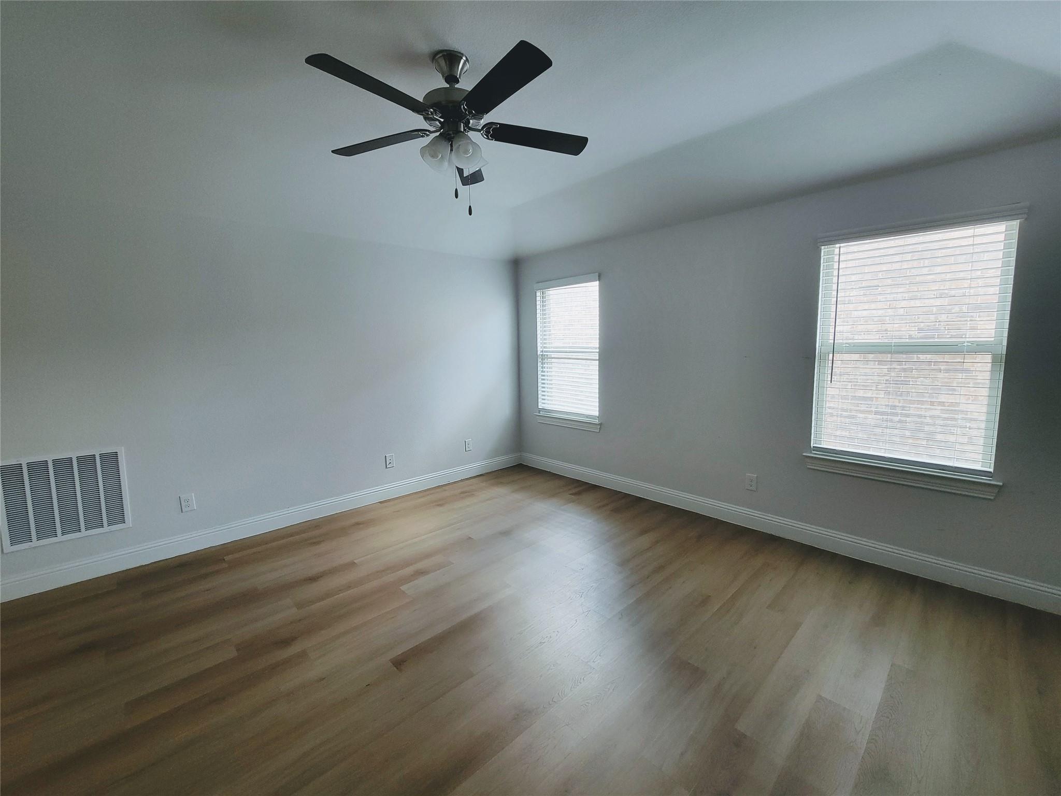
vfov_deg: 89.9
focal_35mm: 13
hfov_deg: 106.2
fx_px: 398
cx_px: 530
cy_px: 398
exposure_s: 1/60
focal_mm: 2.2
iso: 160
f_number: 2.2
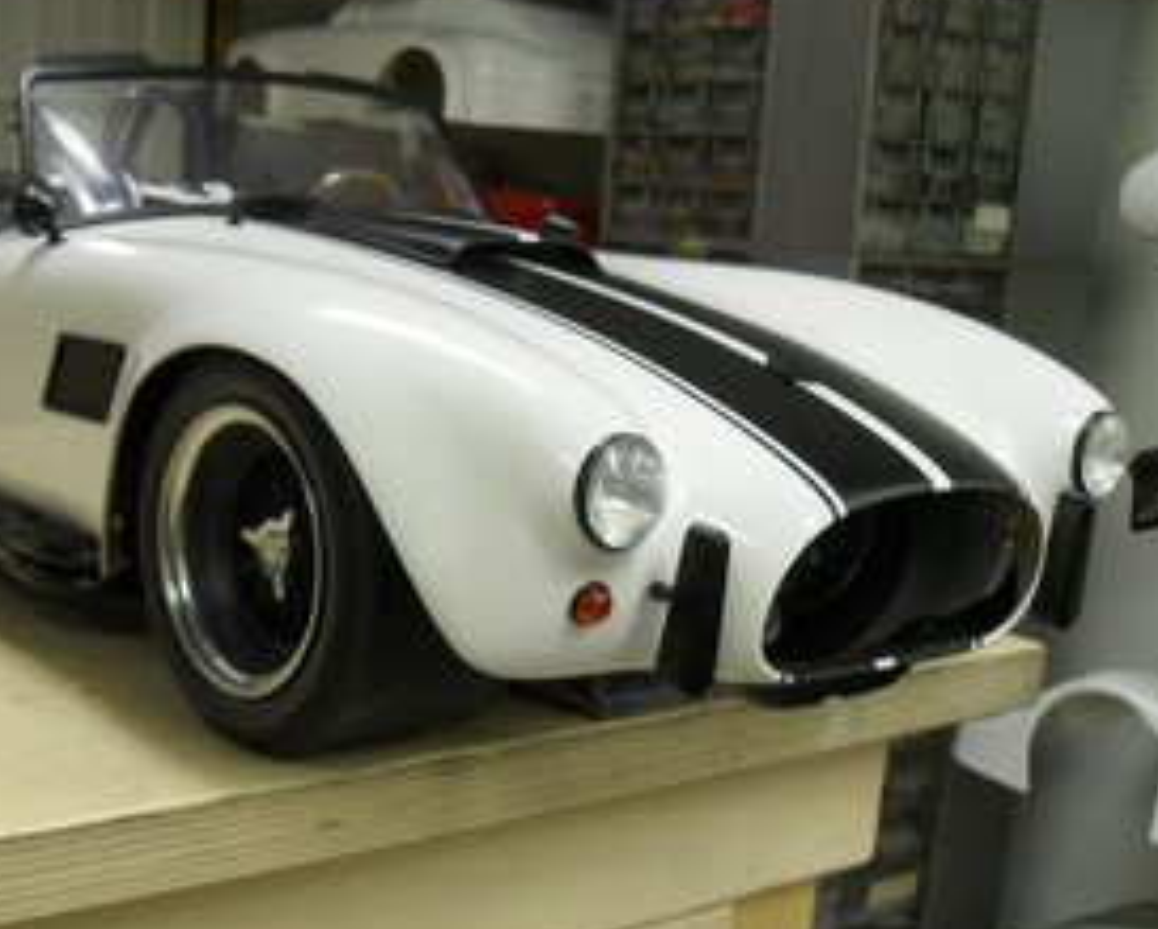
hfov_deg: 36.7
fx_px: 1715
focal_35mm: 50
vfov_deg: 30.1
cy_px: 607
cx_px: 339
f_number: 2.8
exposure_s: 1/30
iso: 200
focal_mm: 6.2
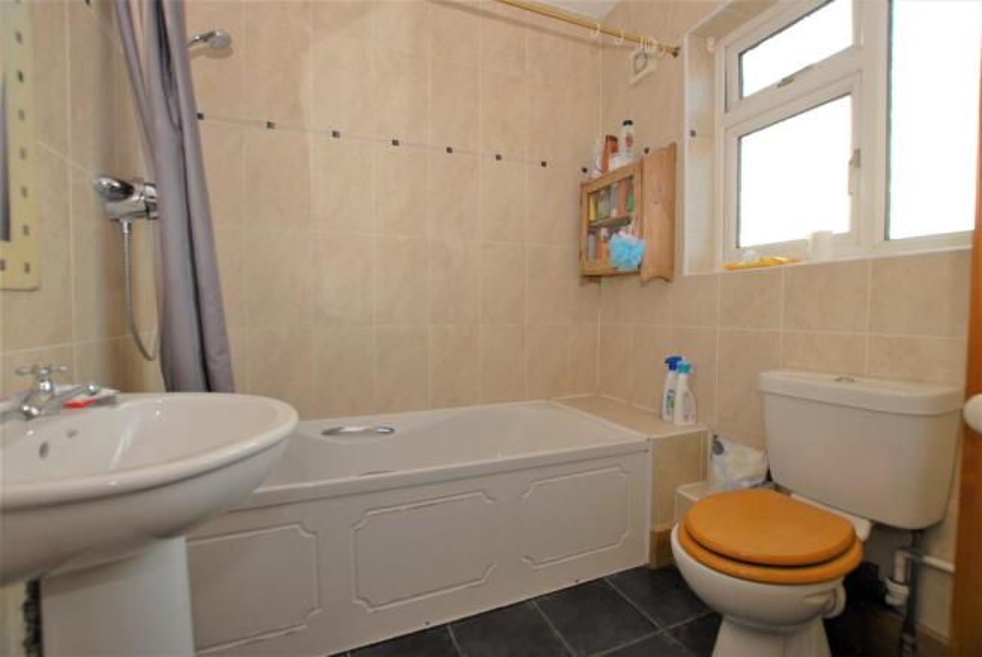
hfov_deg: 100.3
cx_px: 491
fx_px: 410
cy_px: 328
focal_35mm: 15
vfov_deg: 77.5
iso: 100
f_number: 4.5
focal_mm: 10
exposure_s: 1/80
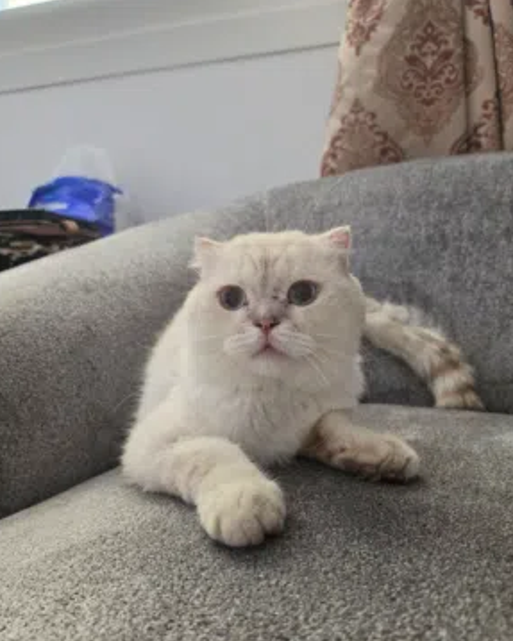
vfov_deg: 68.1
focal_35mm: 25
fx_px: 475
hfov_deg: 56.8
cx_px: 256
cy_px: 320
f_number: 1.4
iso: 160
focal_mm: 6.5
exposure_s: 1/100
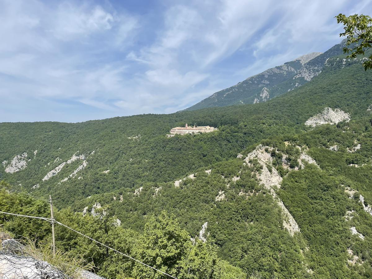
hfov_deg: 67.3
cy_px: 140
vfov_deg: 53.1
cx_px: 186
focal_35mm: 26
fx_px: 279
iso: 32
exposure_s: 1/4000
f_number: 1.6
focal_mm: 4.2
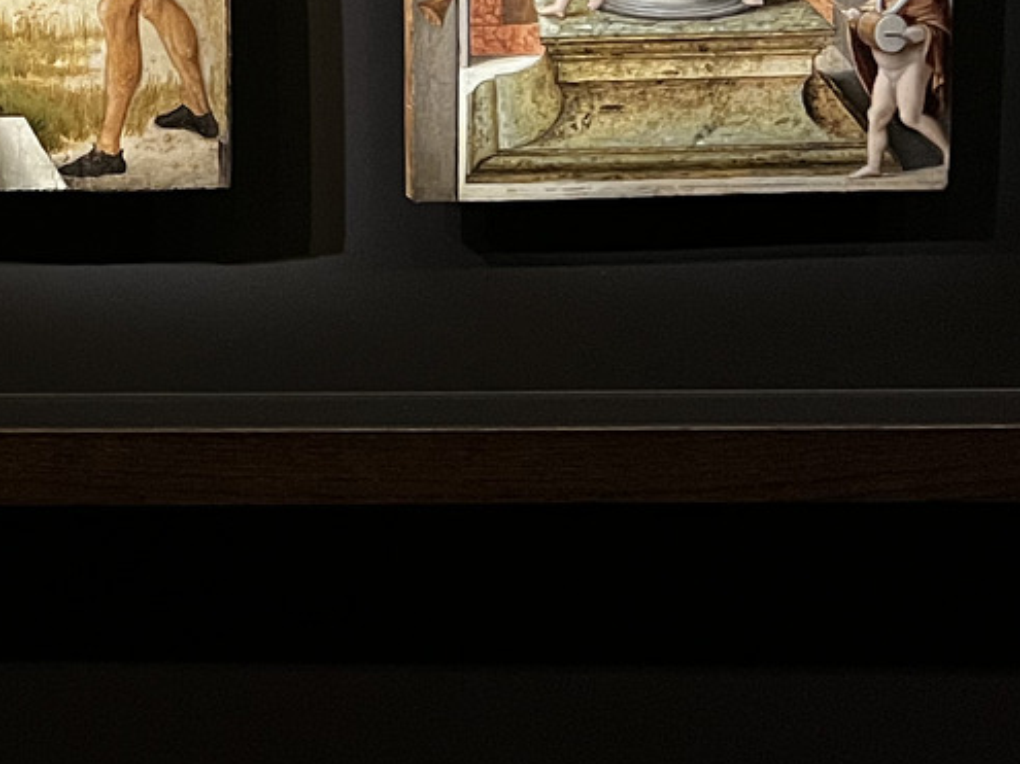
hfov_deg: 20.8
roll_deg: +0.9
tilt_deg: -0.1
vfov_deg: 16.5
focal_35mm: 84
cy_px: -262
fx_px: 2475
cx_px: -377
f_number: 1.5
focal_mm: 5.7
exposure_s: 1/35
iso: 640
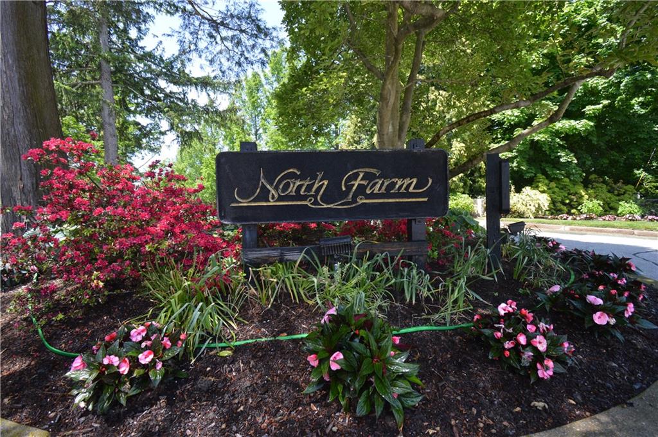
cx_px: 329
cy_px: 218
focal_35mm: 15
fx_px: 274
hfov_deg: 100.5
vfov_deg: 77.2
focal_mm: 10
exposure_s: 1/125
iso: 220
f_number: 5.6
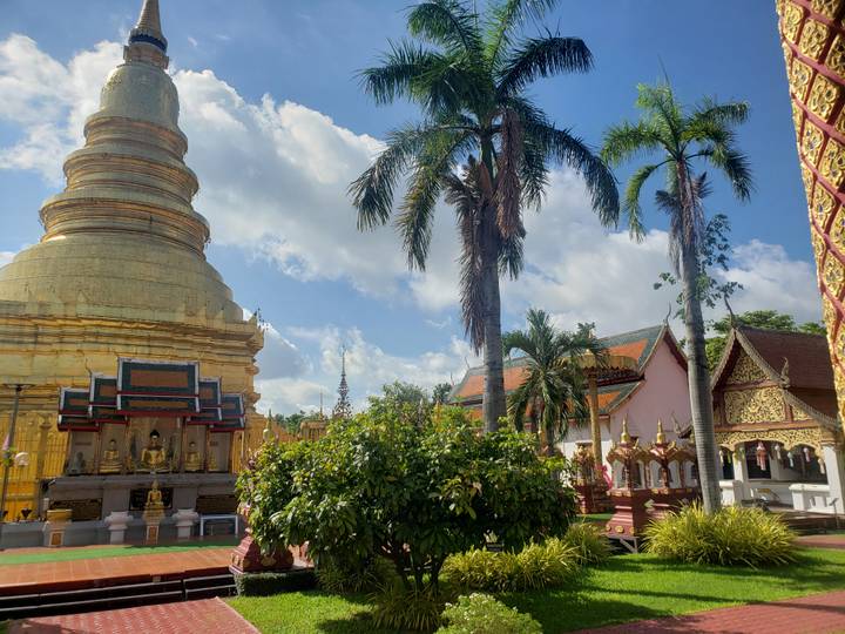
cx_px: 422
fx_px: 635
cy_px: 317
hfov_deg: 67.3
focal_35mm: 26
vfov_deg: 53.1
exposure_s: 1/2032
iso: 50
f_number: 2.4
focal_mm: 4.3
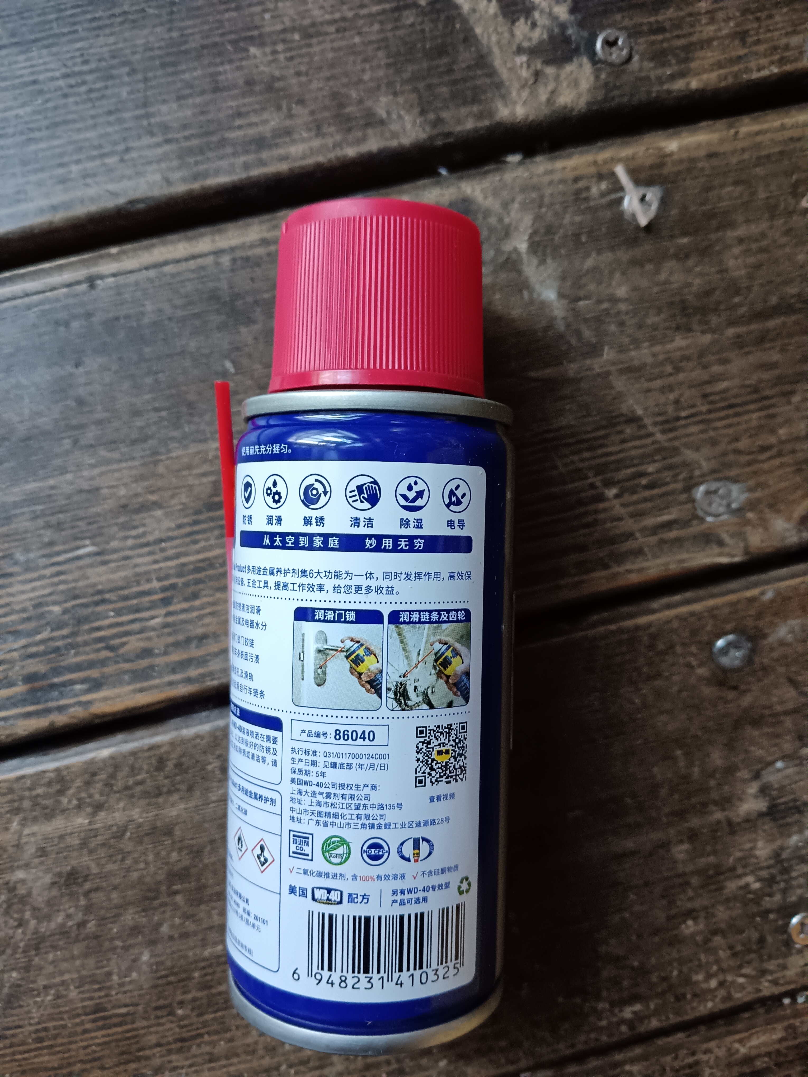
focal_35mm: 27
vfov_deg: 65.3
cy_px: 538
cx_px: 404
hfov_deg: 51.4
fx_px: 840
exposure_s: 1/33.3
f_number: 1.8
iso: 3529
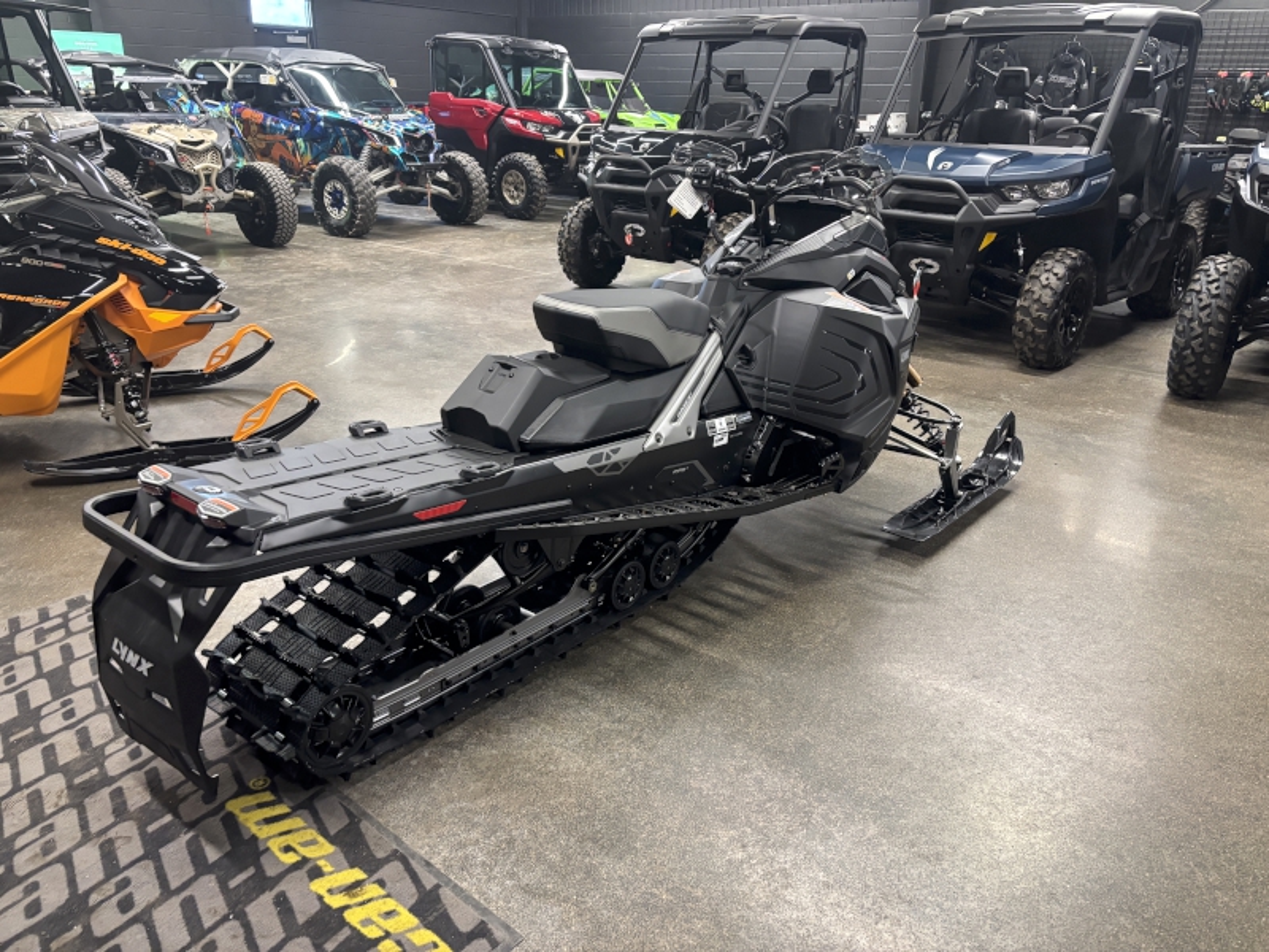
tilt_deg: -19.7
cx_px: 634
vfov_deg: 53.1
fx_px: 953
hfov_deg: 67.3
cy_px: 476
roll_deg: -1.2
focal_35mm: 26
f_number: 1.6
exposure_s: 1/60
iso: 400
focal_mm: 5.96
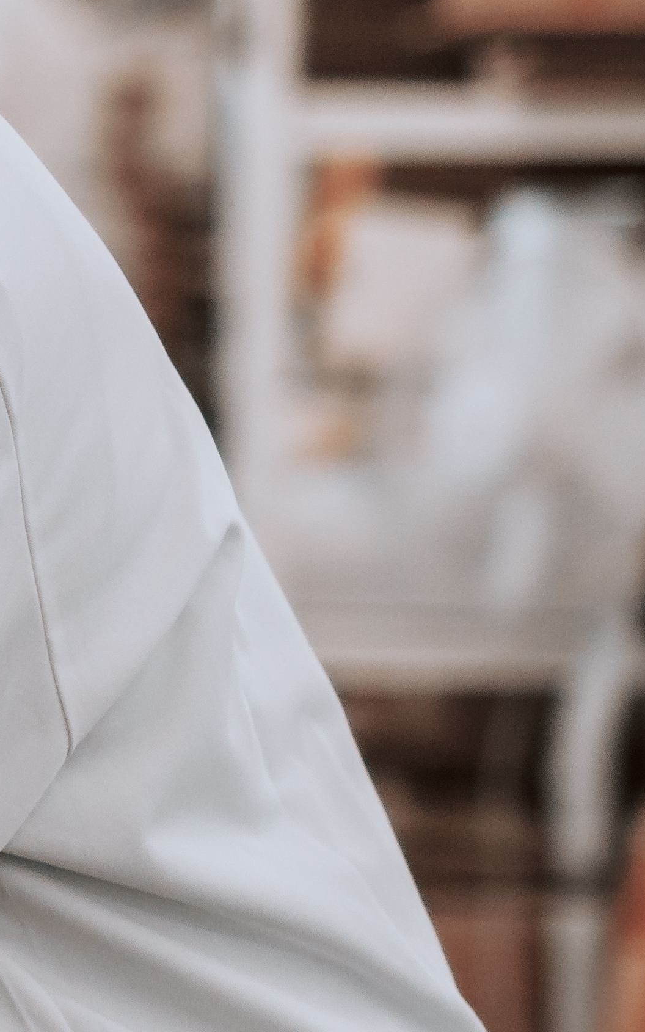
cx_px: -1382
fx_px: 6245
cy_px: 793
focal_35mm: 222
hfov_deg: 5.5
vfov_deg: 9.4
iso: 400
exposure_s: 1/200
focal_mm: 50
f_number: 2
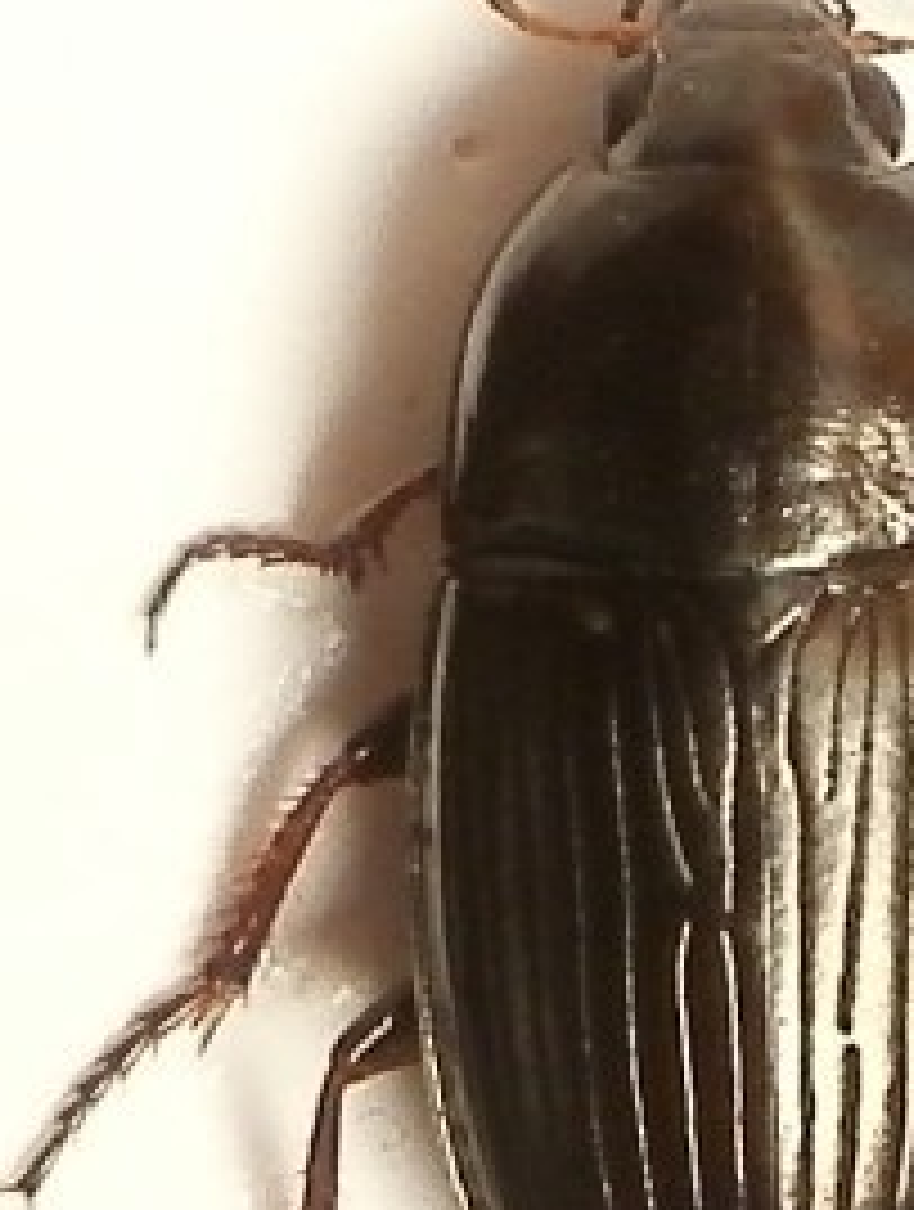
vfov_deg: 26.5
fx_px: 2560
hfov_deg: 20.0
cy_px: 753
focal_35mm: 73
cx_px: 747
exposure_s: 1/40
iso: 100
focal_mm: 7.7
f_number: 4
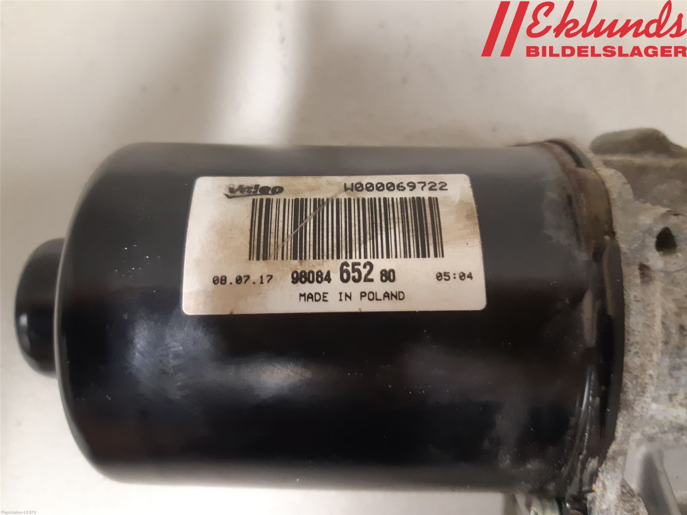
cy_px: 258
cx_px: 344
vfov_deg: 53.1
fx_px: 516
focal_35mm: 26
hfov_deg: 67.3
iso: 250
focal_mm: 3.93
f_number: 1.7
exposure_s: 1/25
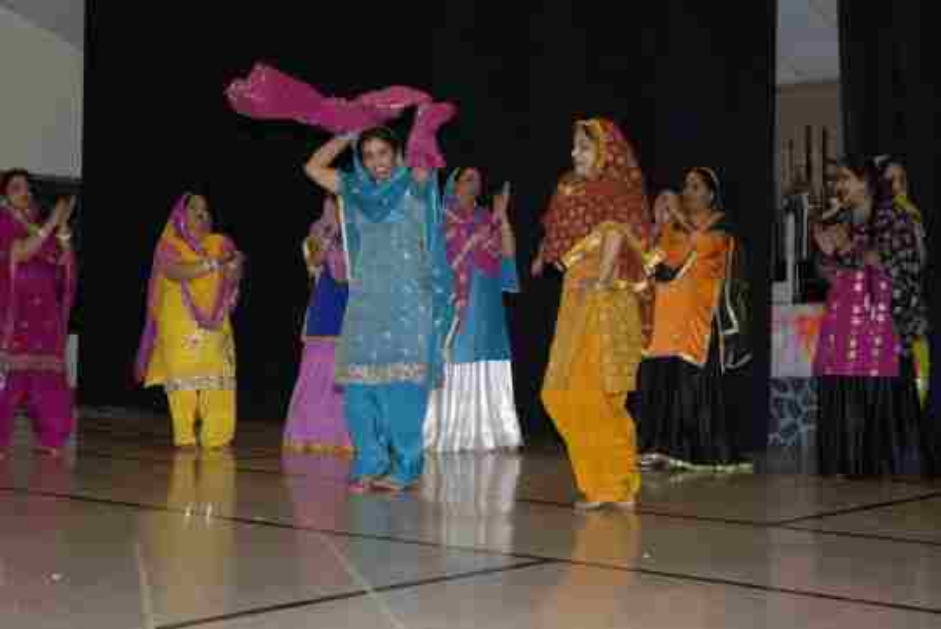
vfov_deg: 22.7
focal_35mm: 60
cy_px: 314
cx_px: 470
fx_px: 1570
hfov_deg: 33.4
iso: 100
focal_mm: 40
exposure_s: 1/60
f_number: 4.2
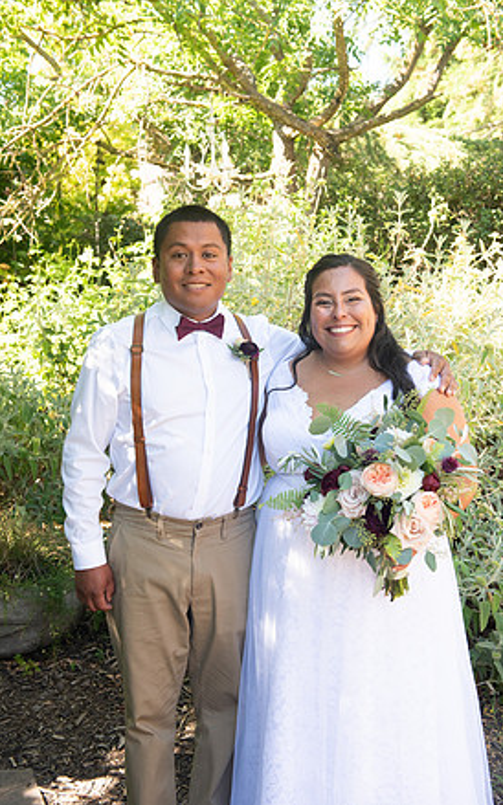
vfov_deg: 43.5
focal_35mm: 46
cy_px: 394
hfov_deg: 28.0
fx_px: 1010
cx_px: 272
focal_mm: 44
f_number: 4.5
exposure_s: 1/320
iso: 640
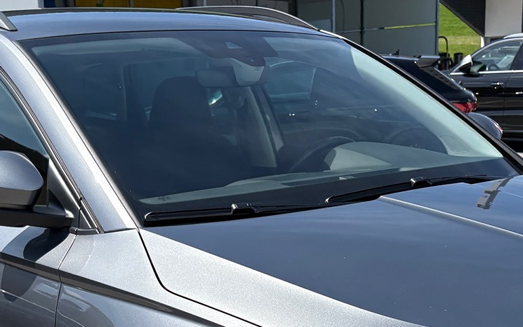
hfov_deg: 28.6
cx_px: 293
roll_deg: +2.8
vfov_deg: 17.4
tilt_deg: -13.3
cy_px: 374
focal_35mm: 72
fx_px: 1026
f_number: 1.6
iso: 64
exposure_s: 1/2985
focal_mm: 5.96
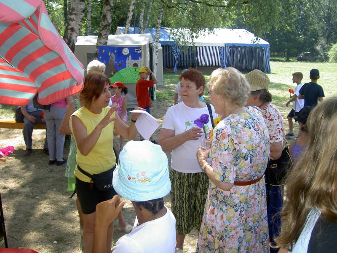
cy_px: 126
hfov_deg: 47.9
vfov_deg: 36.8
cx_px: 168
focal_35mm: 39
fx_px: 380
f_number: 2.8
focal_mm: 8
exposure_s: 1/160
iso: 100
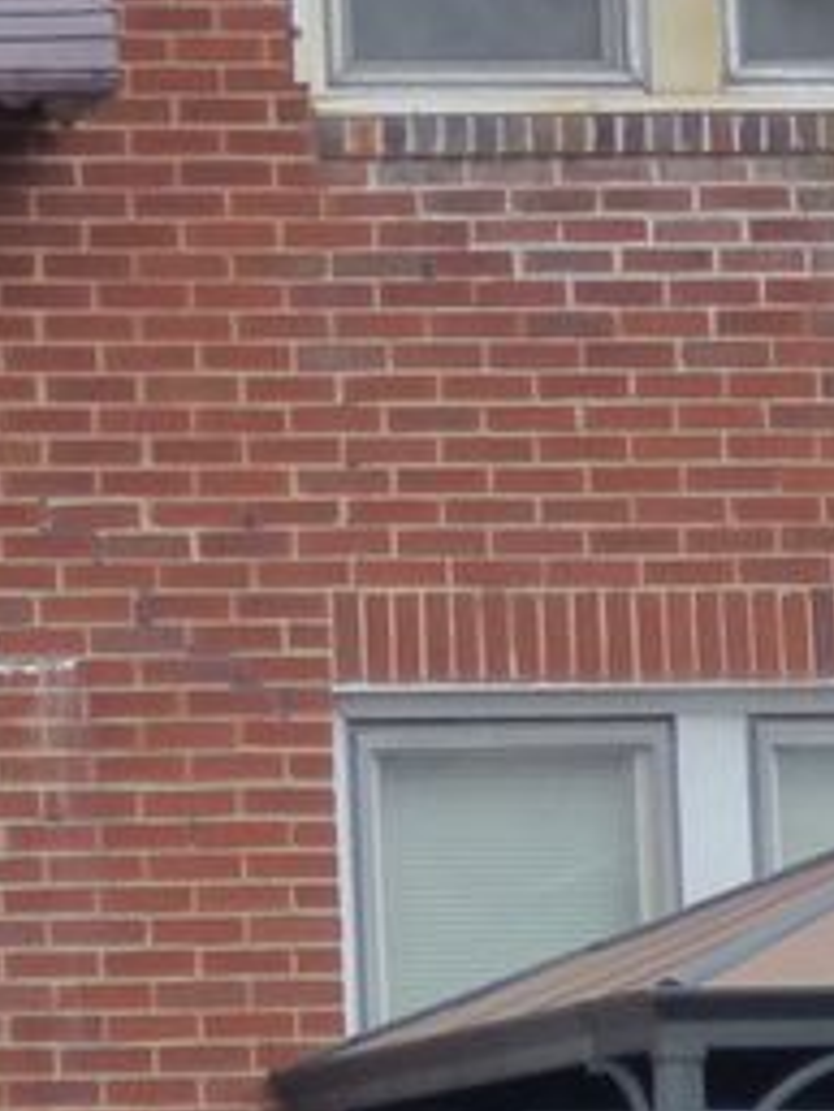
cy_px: 300
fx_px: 9372
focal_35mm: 292
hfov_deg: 5.1
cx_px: -194
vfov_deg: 6.8
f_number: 3.8
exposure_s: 1/250
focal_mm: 8.68
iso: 200
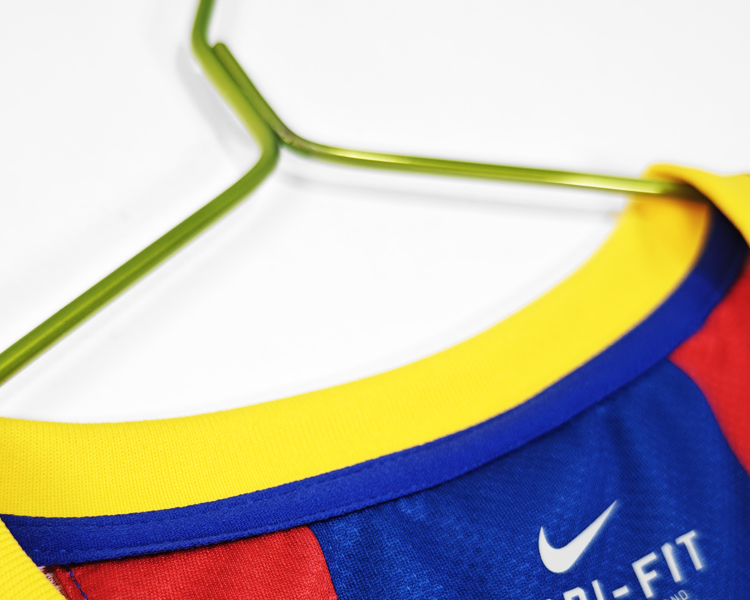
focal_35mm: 50
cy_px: 476
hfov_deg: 37.2
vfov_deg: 29.6
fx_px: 1110
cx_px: 306
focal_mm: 8.67
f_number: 1.75
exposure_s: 1/100
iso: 125
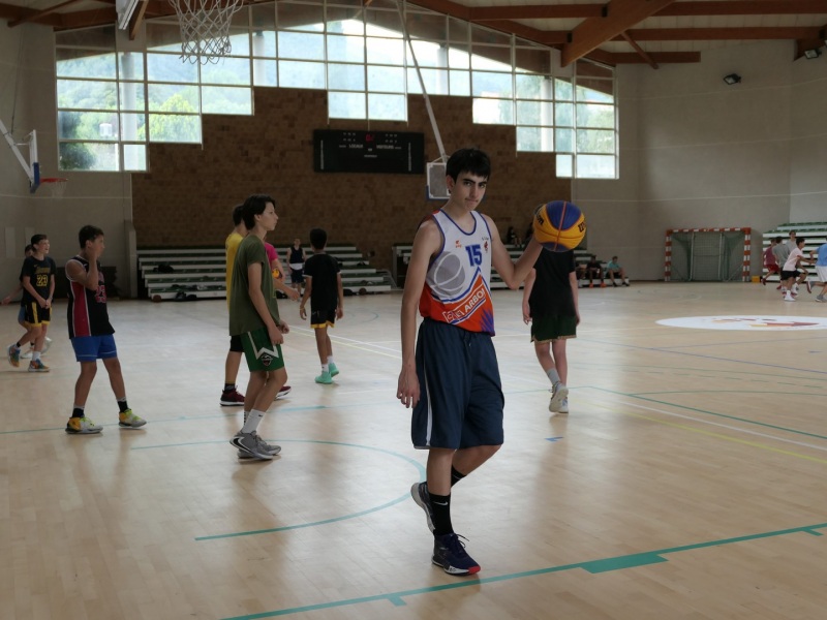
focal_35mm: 43
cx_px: 414
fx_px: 1027
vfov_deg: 33.6
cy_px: 310
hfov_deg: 43.9
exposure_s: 1/500
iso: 500
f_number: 2.8
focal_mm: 14.4
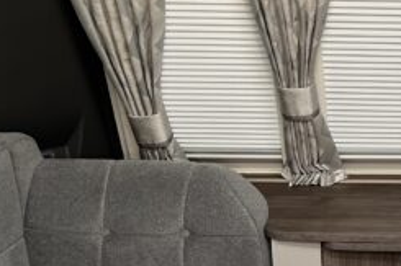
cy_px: 297
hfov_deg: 17.3
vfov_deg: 11.9
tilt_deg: -20.0
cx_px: 478
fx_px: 1258
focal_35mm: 113
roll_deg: -2.9
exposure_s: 1/121
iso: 100
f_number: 1.5
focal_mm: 5.7
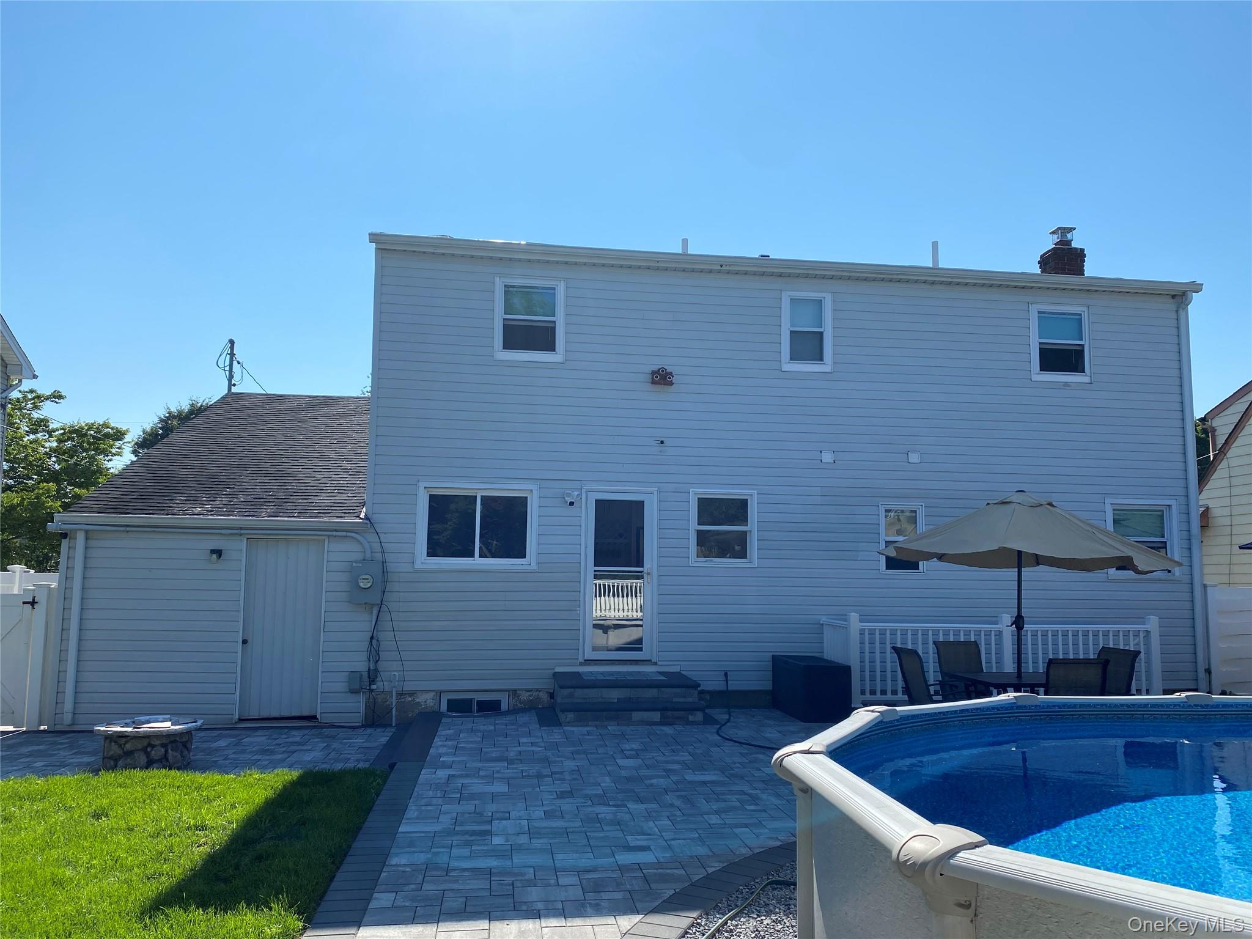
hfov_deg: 67.3
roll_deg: -1.2
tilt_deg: +6.4
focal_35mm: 26
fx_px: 940
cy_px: 470
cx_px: 626
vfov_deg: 53.1
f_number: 1.8
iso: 32
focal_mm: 4.25
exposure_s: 1/3984
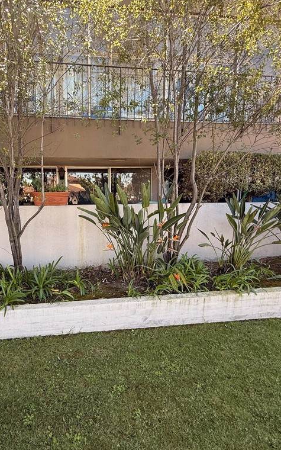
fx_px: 245
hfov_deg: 58.3
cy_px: 226
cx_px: 93
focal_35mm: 20
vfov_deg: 85.1
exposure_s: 1/150
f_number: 2.2
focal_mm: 2.22
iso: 50
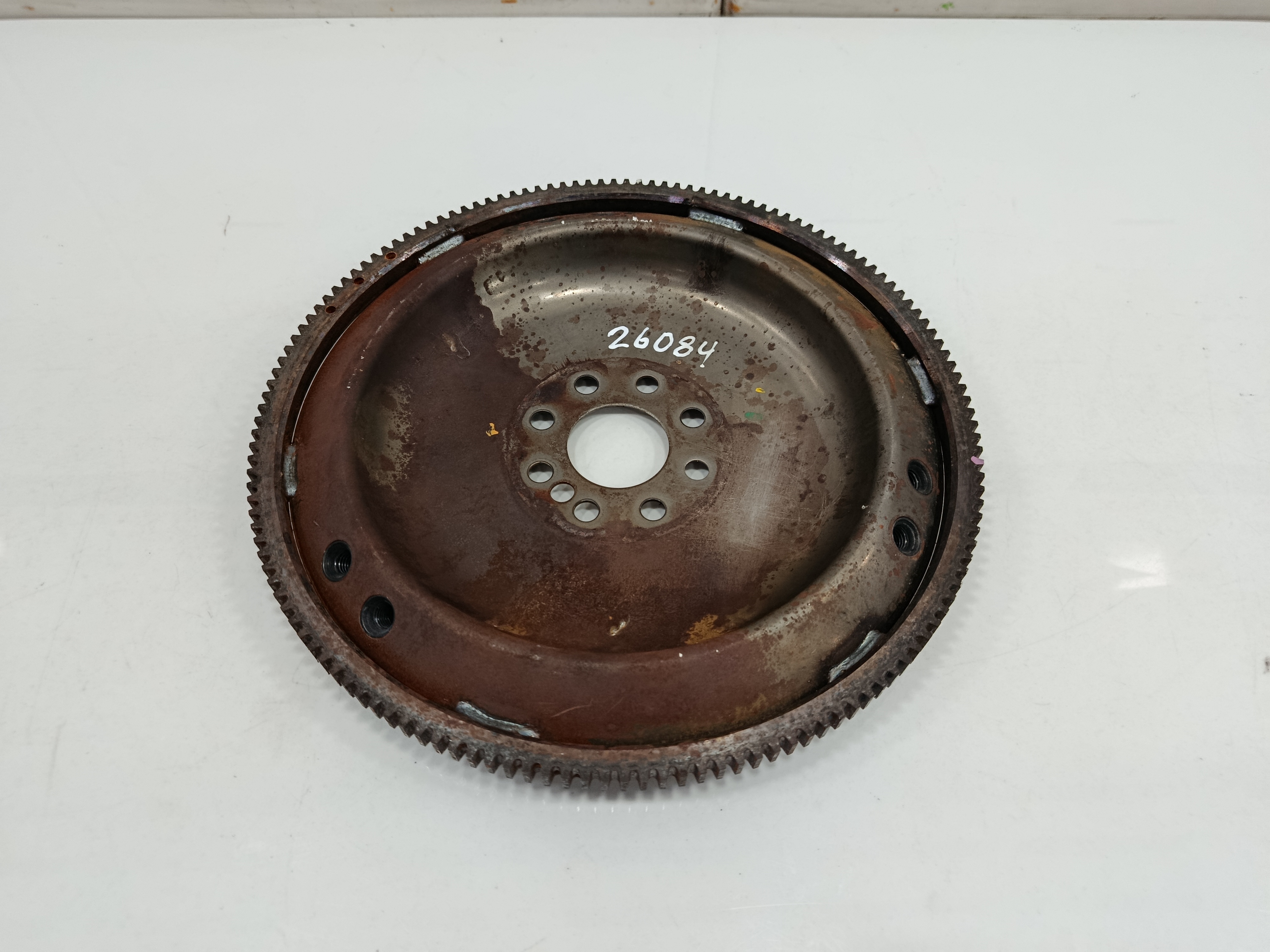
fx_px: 881
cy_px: 476
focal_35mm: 24
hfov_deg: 71.6
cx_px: 635
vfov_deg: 56.8
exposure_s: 1/100
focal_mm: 5.24
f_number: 1.7
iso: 973
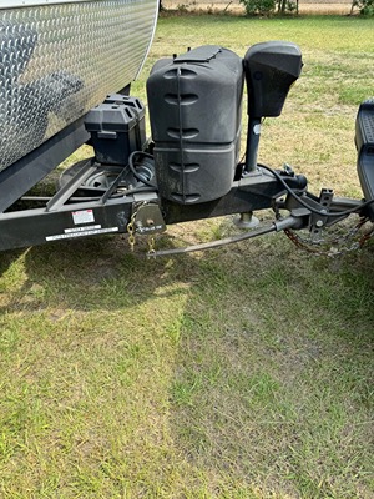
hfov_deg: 56.8
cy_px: 250
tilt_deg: -37.2
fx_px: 346
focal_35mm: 24
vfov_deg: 71.6
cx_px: 187
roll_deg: +0.5
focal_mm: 6.76
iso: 80
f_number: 1.78
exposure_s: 1/1094
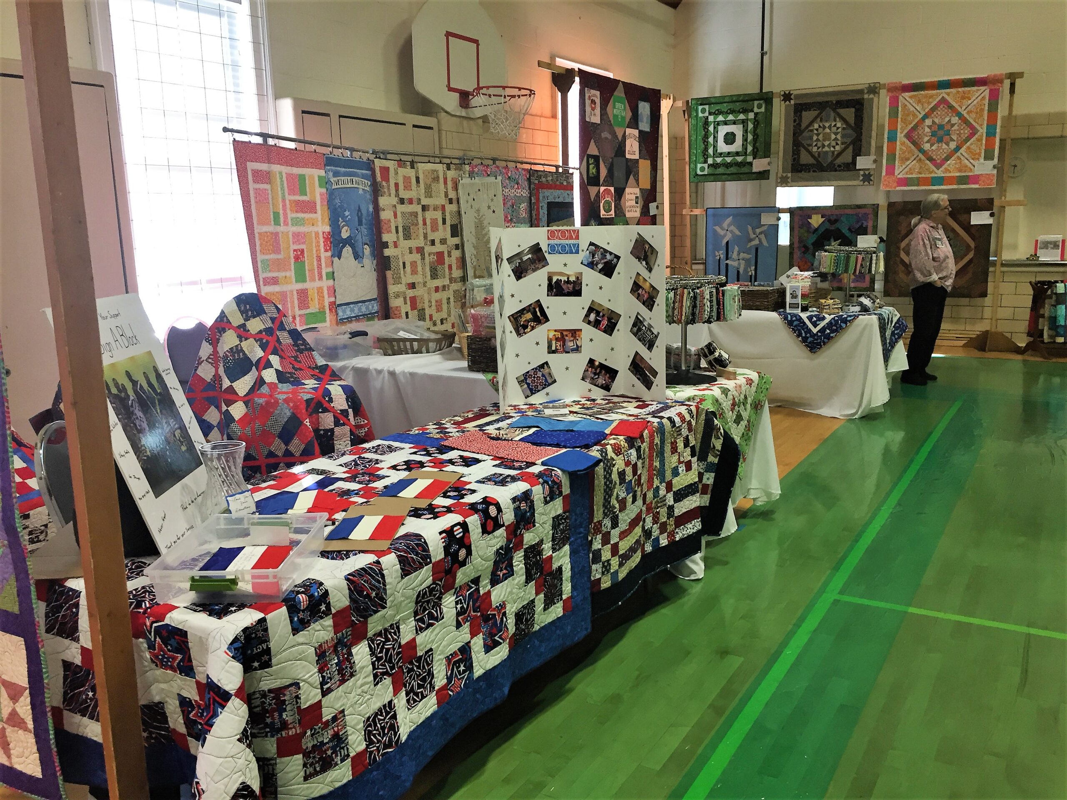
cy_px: 400
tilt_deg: -11.3
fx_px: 894
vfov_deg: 48.2
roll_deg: +0.6
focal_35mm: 29
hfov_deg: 61.7
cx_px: 534
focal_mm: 4.15
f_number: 2.2
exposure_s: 1/30
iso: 64
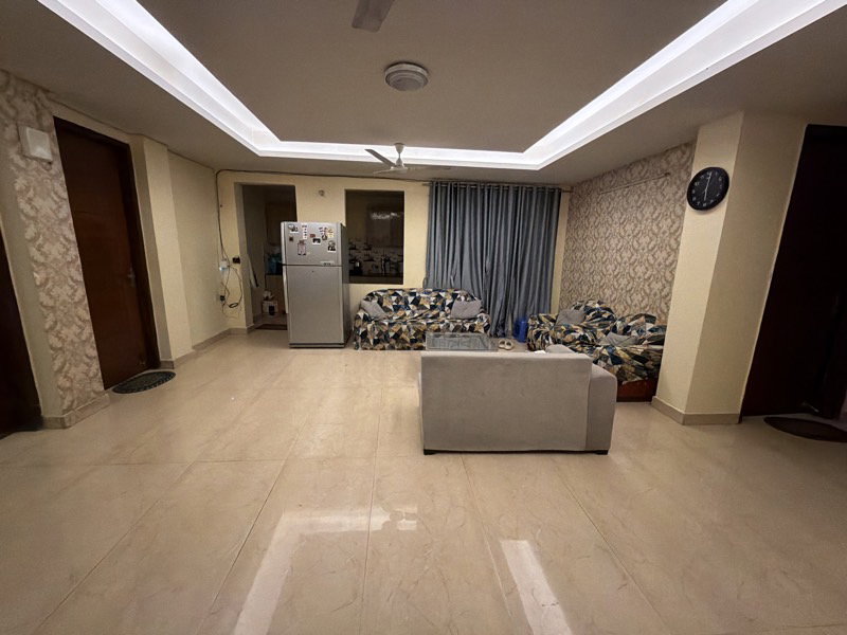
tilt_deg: -10.8
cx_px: 424
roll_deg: -0.3
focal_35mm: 14
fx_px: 343
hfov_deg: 102.1
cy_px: 318
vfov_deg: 85.7
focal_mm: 2.22
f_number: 2.2
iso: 1000
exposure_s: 1/50
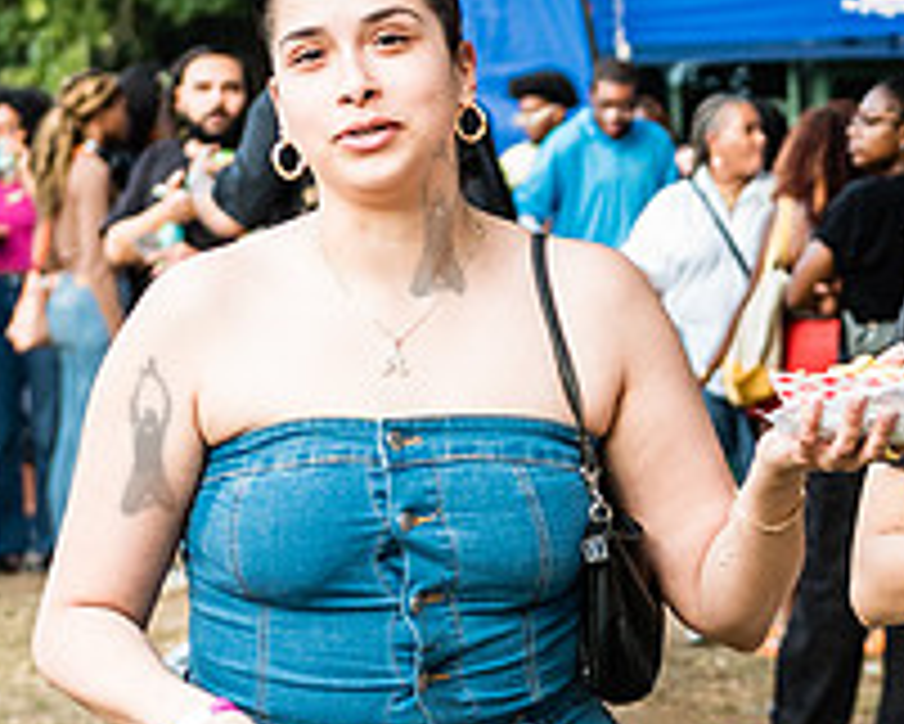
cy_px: 397
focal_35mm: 180
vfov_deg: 8.6
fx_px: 4818
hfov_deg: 10.5
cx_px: 1094
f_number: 3.5
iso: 1000
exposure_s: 1/400
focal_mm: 58
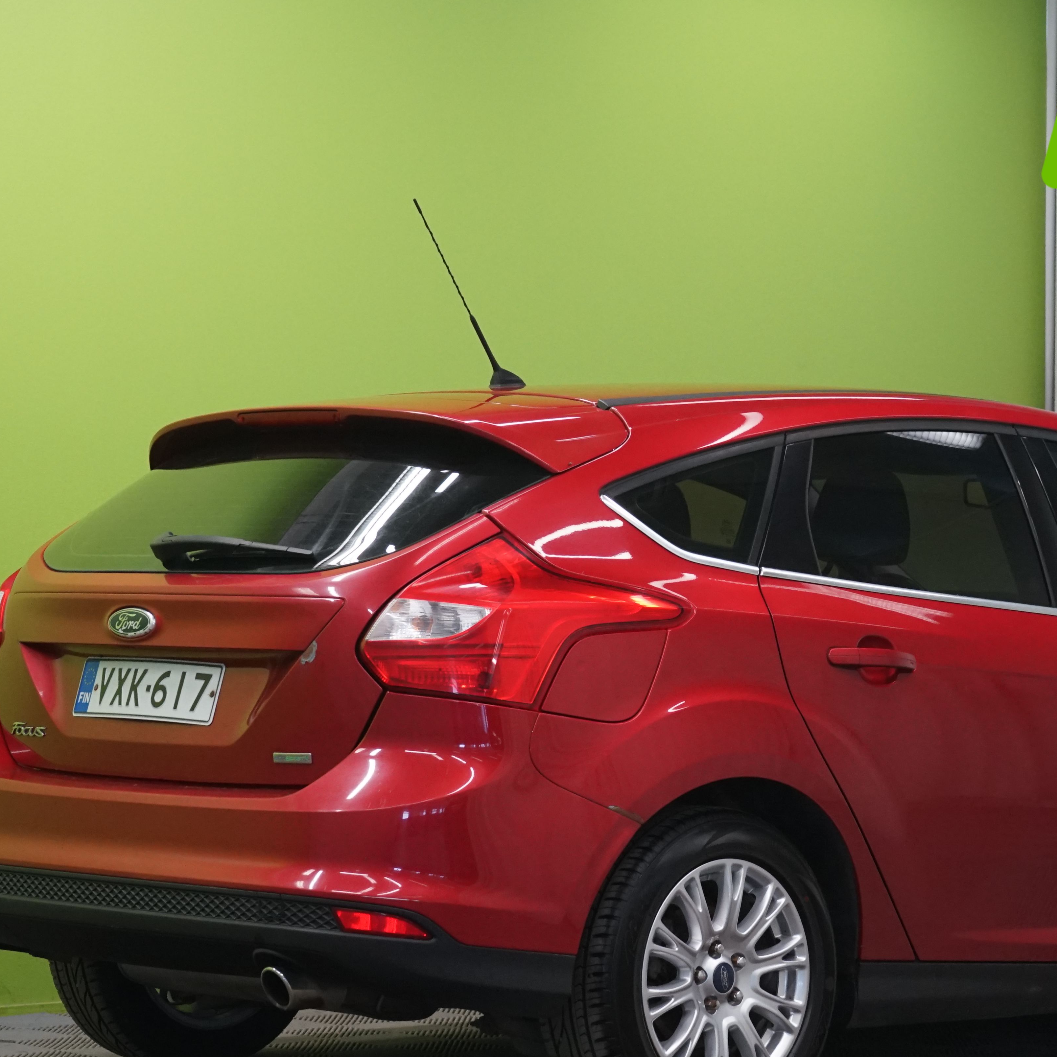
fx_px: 3835
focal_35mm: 111
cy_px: 613
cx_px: 794
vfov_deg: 15.7
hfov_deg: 15.6
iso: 2000
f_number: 9
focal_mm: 70
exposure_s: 1/25
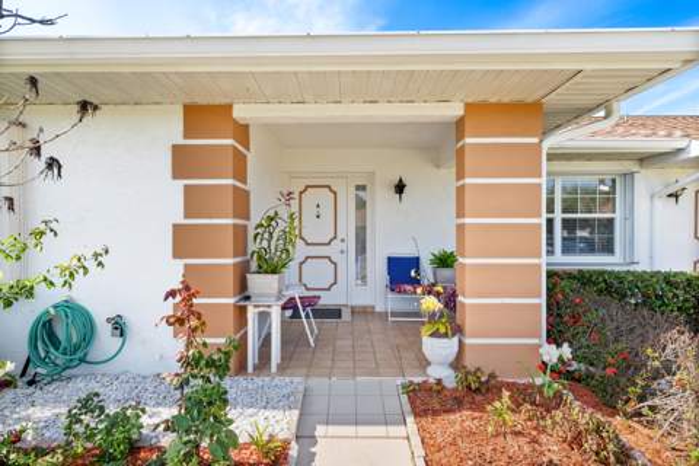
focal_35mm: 17
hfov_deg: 93.3
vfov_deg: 70.4
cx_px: 350
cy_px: 233
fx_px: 330
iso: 640
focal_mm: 17
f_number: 8
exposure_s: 1/250
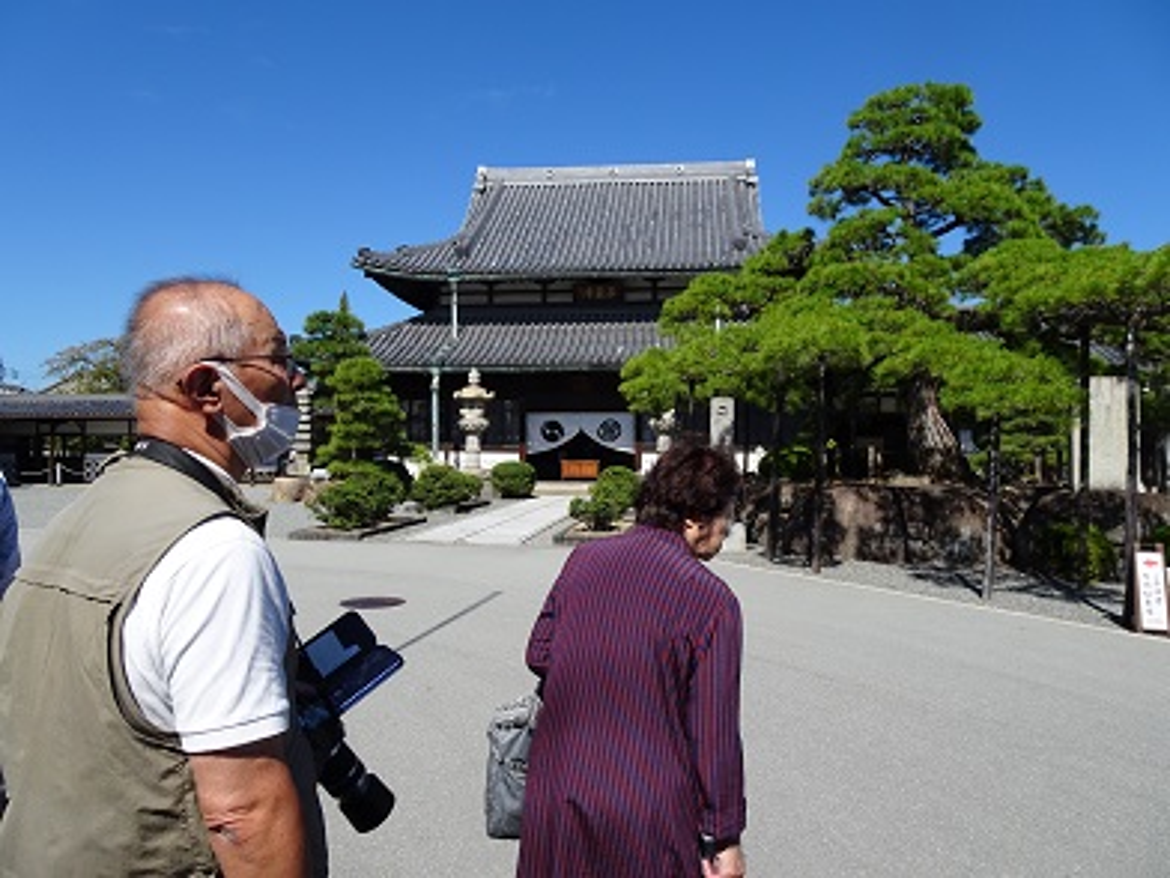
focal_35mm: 24
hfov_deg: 71.6
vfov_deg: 56.8
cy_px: 439
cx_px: 585
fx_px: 811
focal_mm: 4.1
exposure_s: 1/1000
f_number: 3.5
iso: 80
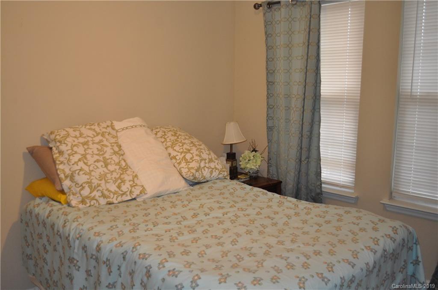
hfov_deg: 57.3
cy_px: 145
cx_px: 219
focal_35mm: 33
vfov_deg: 39.8
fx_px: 401
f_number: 4
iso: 800
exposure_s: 1/60
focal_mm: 22
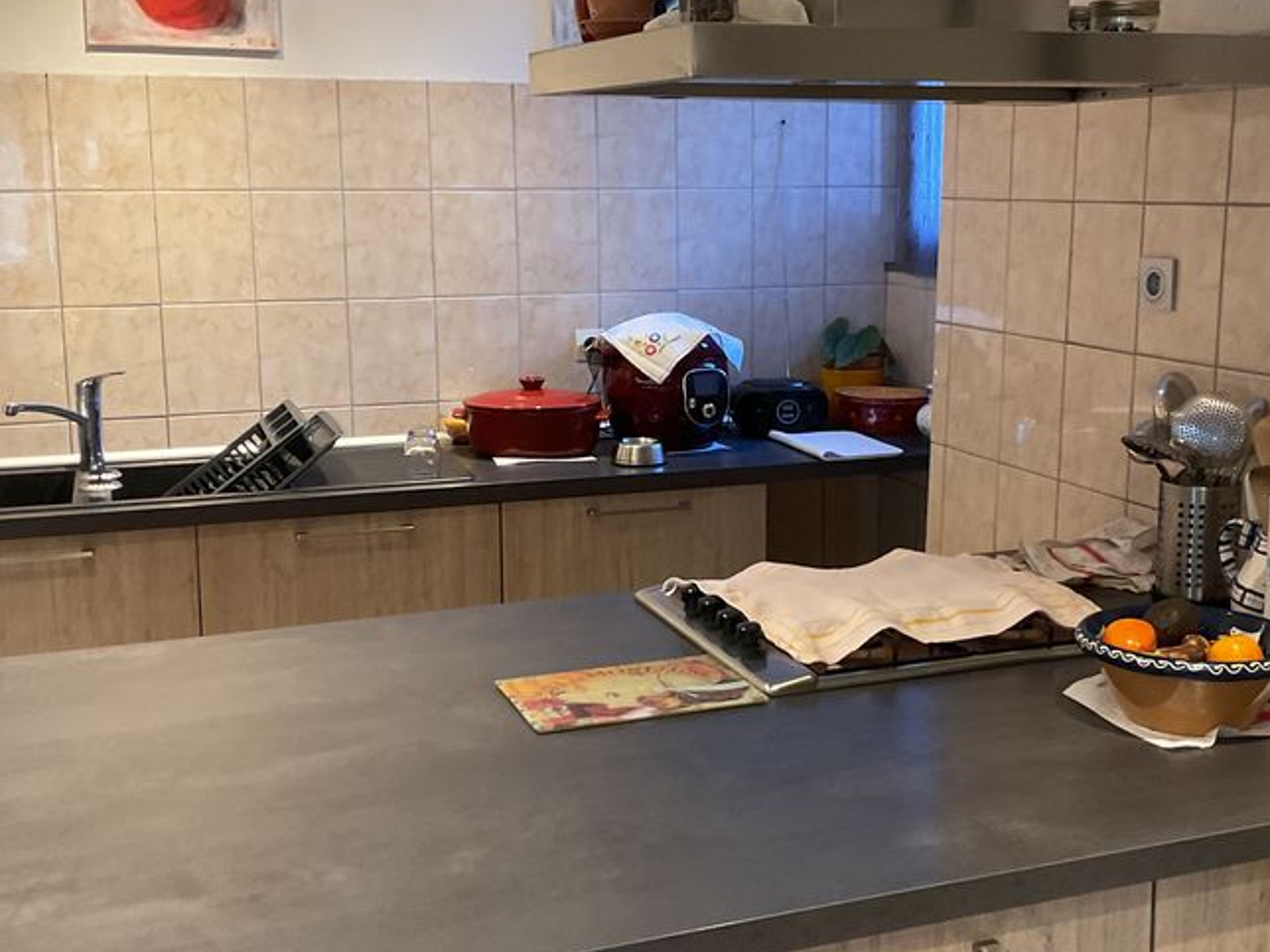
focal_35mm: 45
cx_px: 734
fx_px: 1651
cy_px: 434
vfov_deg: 32.2
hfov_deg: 42.0
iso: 160
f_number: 1.8
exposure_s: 1/60
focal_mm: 3
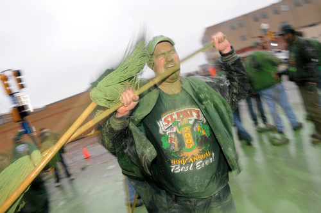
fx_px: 267
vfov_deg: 43.5
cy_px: 106
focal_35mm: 30
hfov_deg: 62.0
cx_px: 160
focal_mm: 20
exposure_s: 1/30
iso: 500
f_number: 5.6
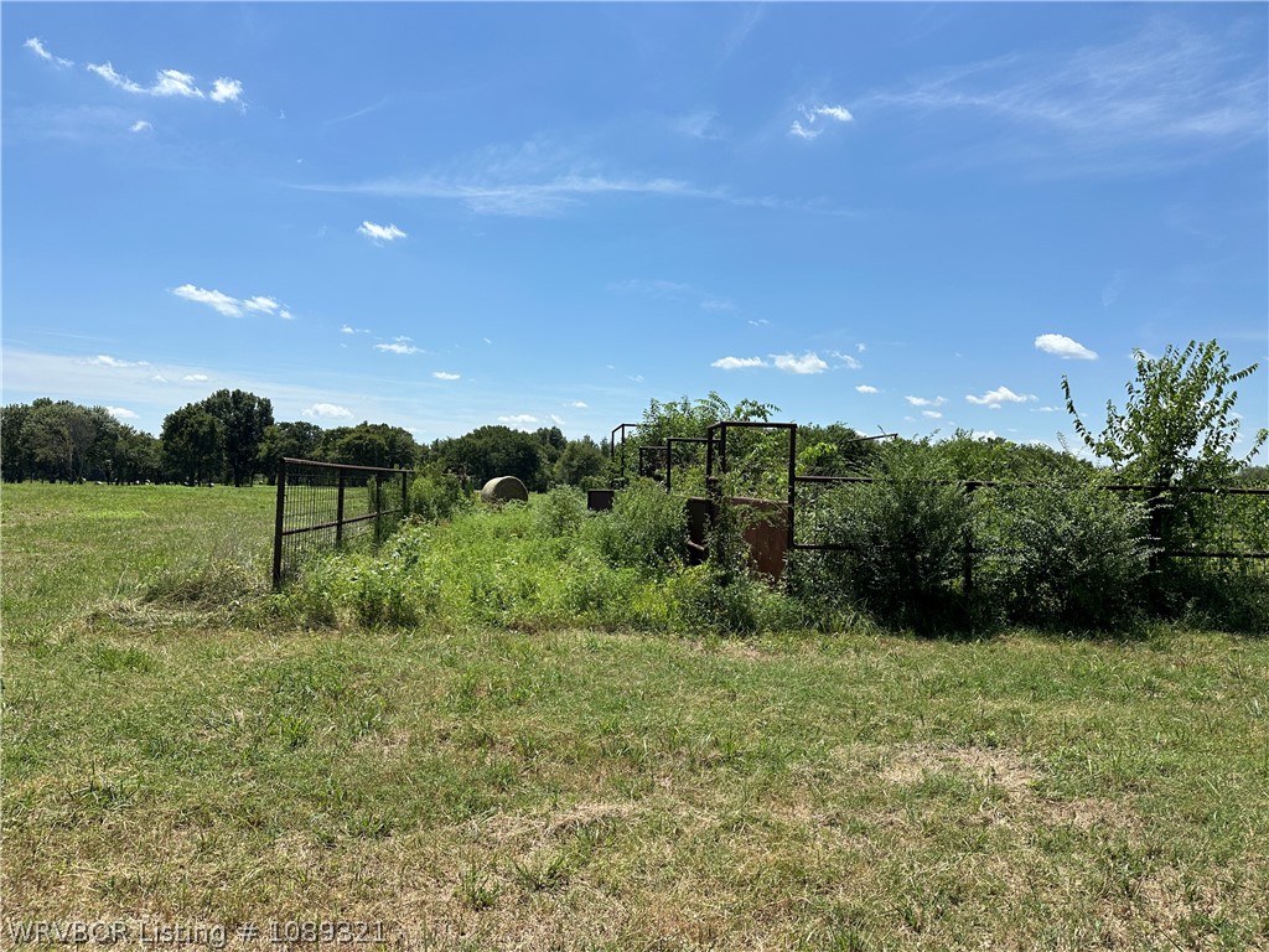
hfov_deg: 71.6
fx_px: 880
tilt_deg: -0.3
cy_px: 476
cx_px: 634
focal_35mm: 24
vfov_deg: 56.8
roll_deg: -1.3
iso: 80
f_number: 1.78
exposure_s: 1/6623
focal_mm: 6.86
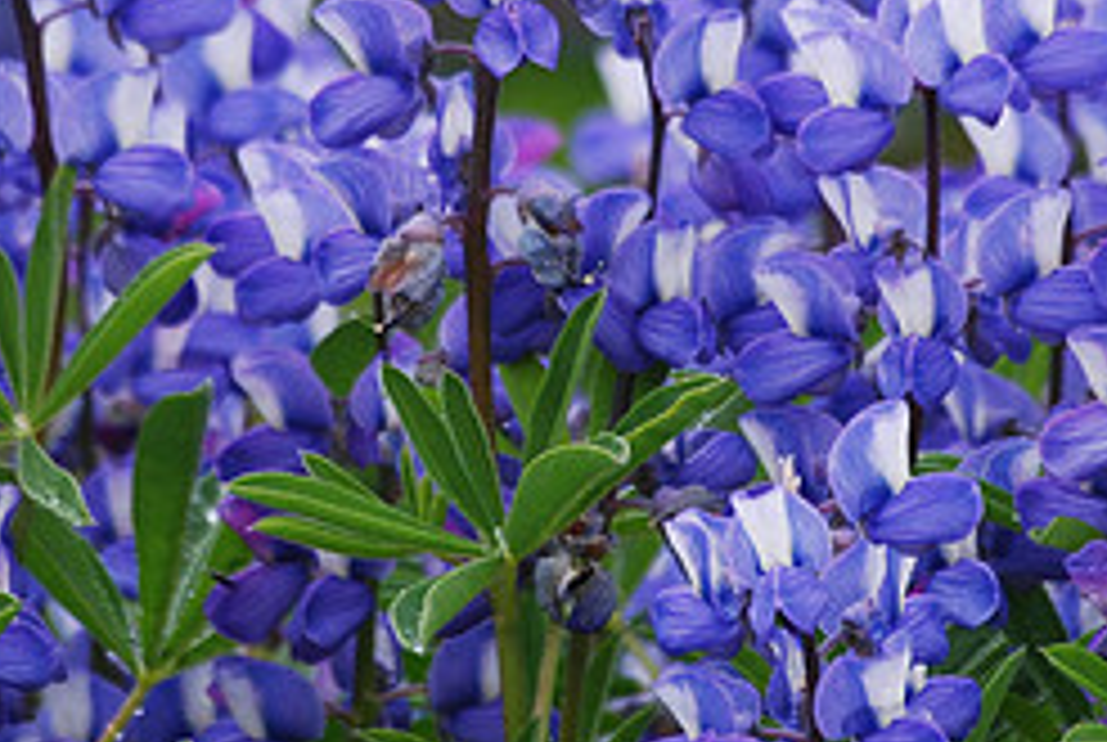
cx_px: 585
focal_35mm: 955
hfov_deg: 2.2
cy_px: 90
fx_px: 29419
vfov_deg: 1.4
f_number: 9
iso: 200
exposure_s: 1/160
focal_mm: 270
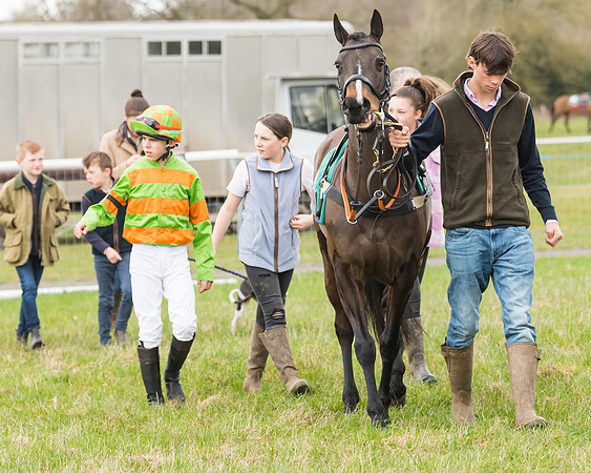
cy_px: 236
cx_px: 296
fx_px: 3544
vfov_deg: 7.6
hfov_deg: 9.5
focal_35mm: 203
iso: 400
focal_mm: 120
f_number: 4
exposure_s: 1/1250
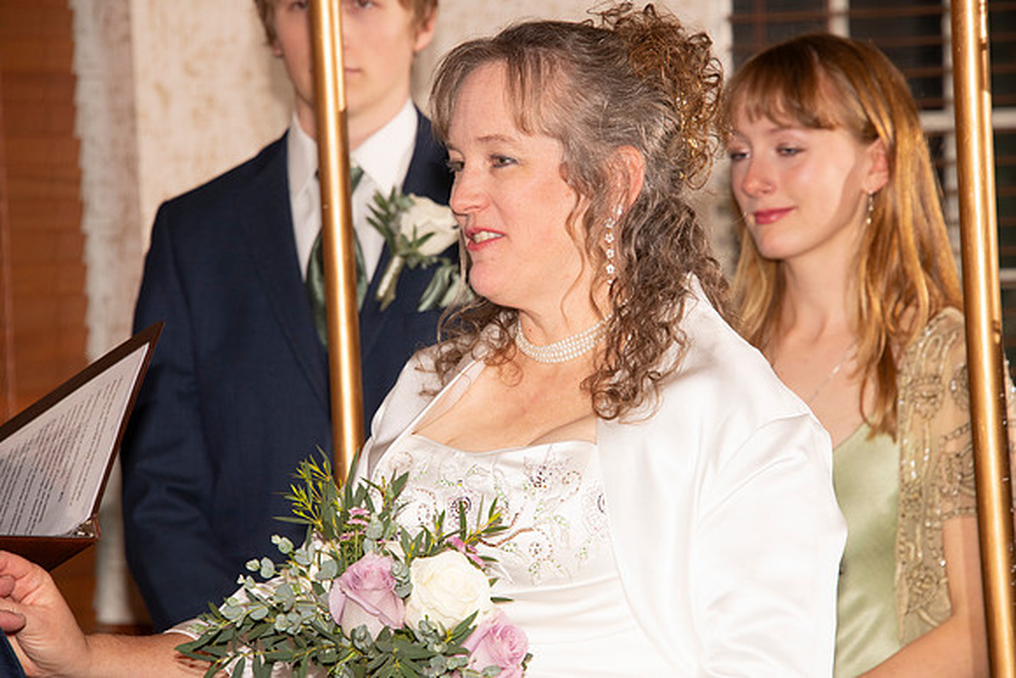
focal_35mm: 230
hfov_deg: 8.9
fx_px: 6492
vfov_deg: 6.0
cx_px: 508
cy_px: 339
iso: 1000
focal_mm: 230
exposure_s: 1/160
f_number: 9
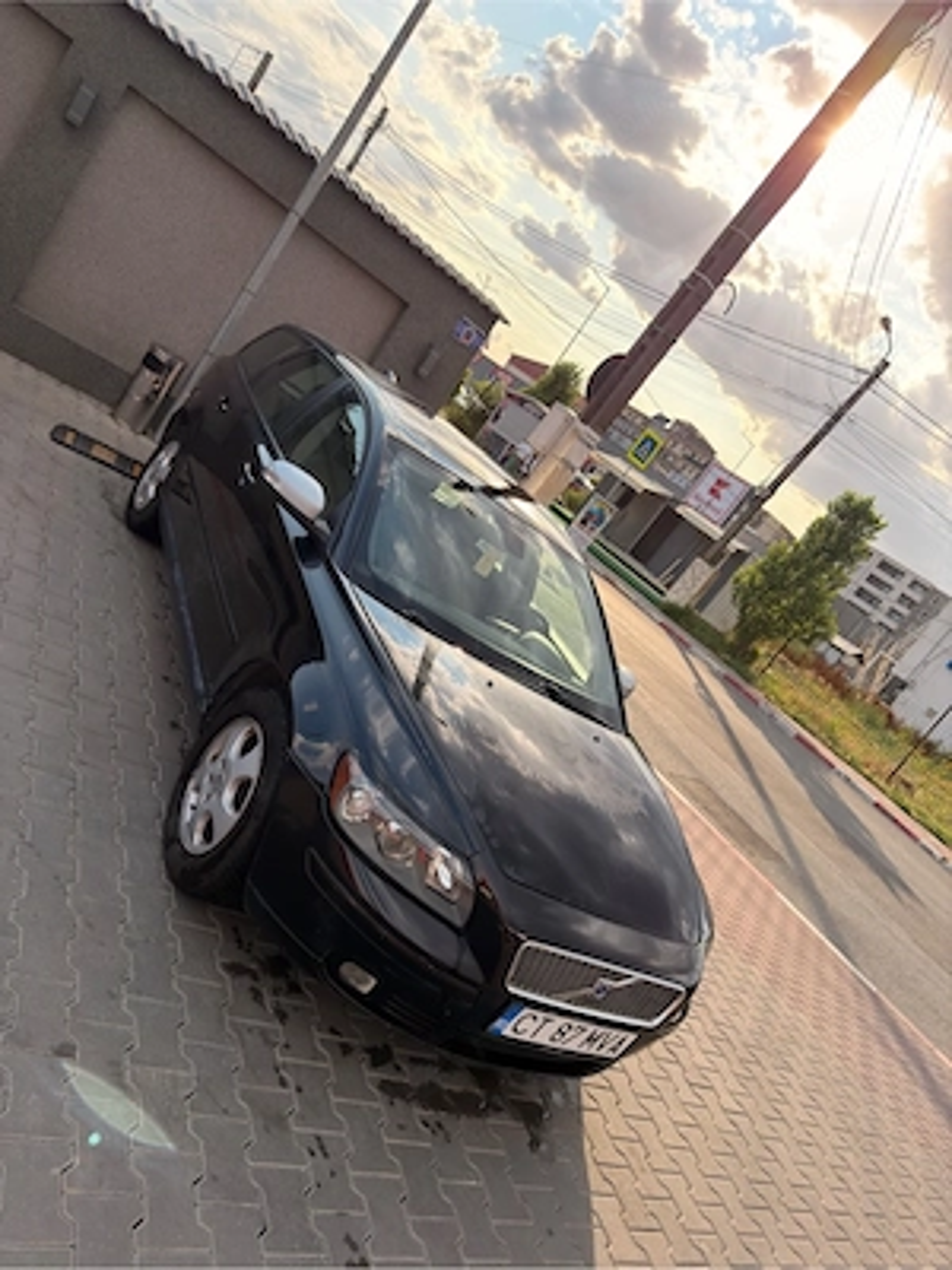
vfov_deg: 71.6
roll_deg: -38.3
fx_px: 880
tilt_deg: -11.2
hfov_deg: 56.8
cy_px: 635
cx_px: 476
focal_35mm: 24
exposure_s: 1/3717
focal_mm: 6.76
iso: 100
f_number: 1.78
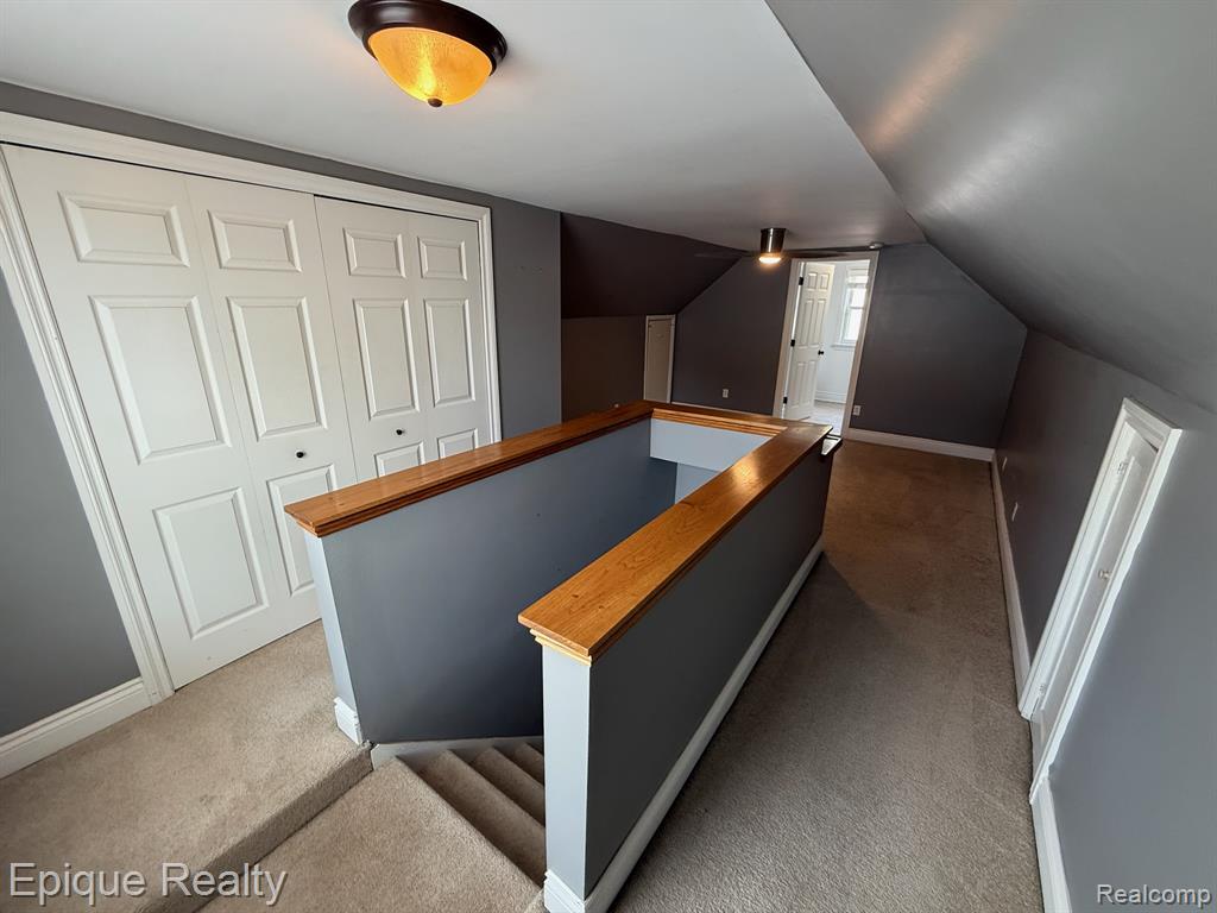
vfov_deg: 85.7
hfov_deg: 102.1
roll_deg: -0.5
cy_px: 456
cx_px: 608
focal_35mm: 14
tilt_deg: -17.3
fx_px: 492
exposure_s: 1/60
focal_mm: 2.22
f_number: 2.2
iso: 200
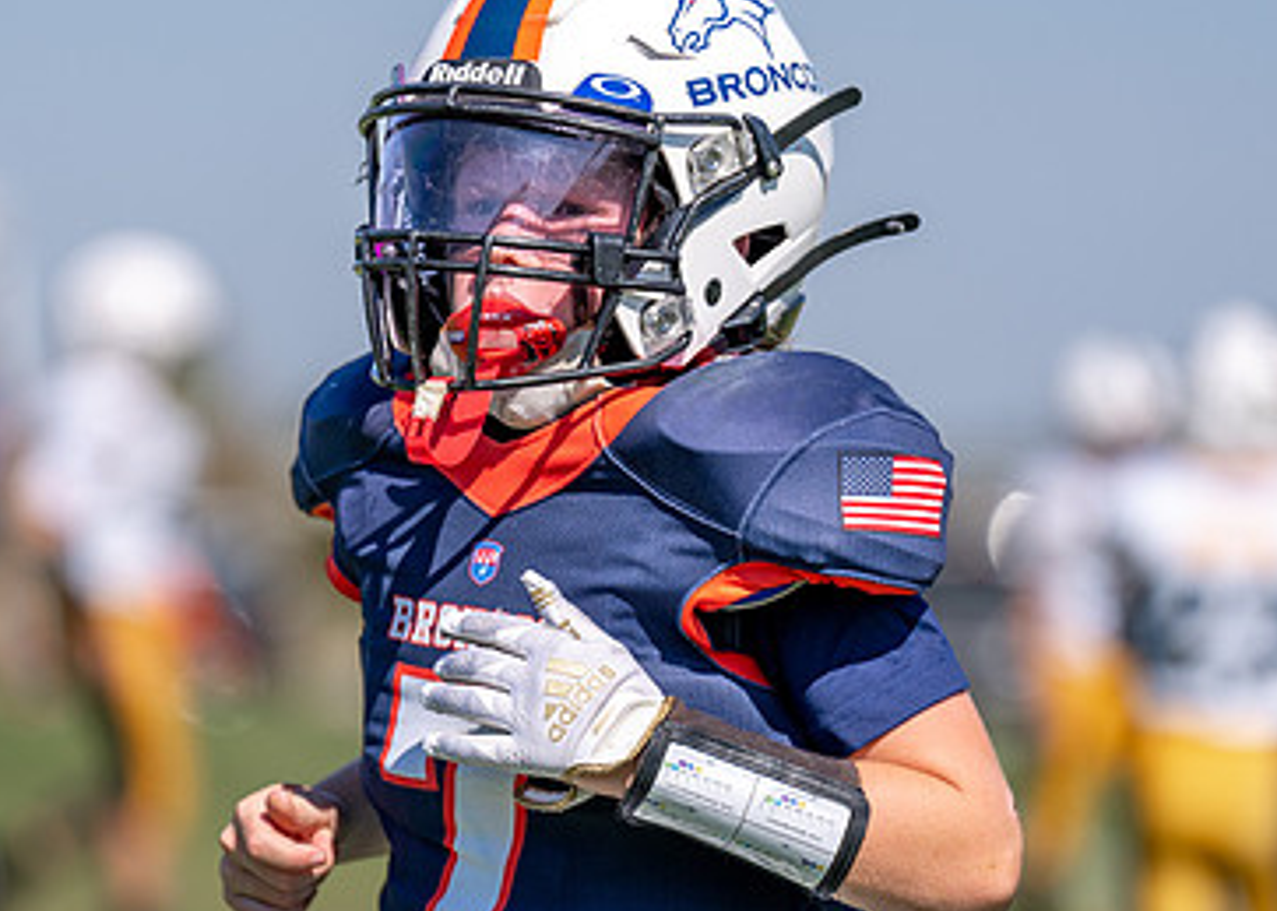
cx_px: 512
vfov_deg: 4.1
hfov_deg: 5.8
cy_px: 608
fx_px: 12580
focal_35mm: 347
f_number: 2.8
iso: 100
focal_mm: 200
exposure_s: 1/3200
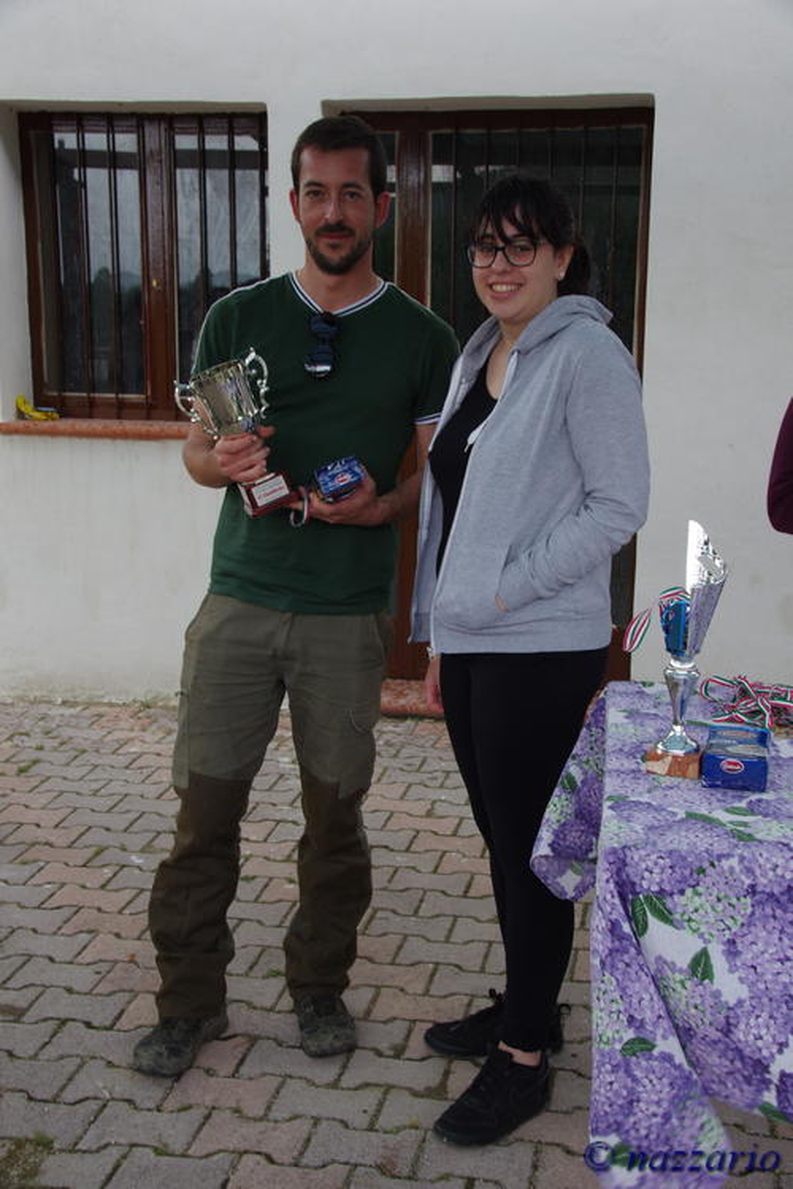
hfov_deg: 29.2
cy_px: 594
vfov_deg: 42.7
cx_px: 396
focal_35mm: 46
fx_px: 1520
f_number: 8
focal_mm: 31
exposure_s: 1/60
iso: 400
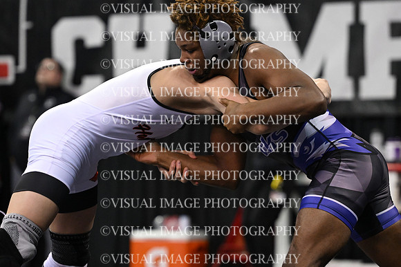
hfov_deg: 9.8
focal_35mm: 210
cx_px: 200
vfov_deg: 6.5
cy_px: 134
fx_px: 2338
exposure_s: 1/1000
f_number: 3.2
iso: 4000
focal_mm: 140
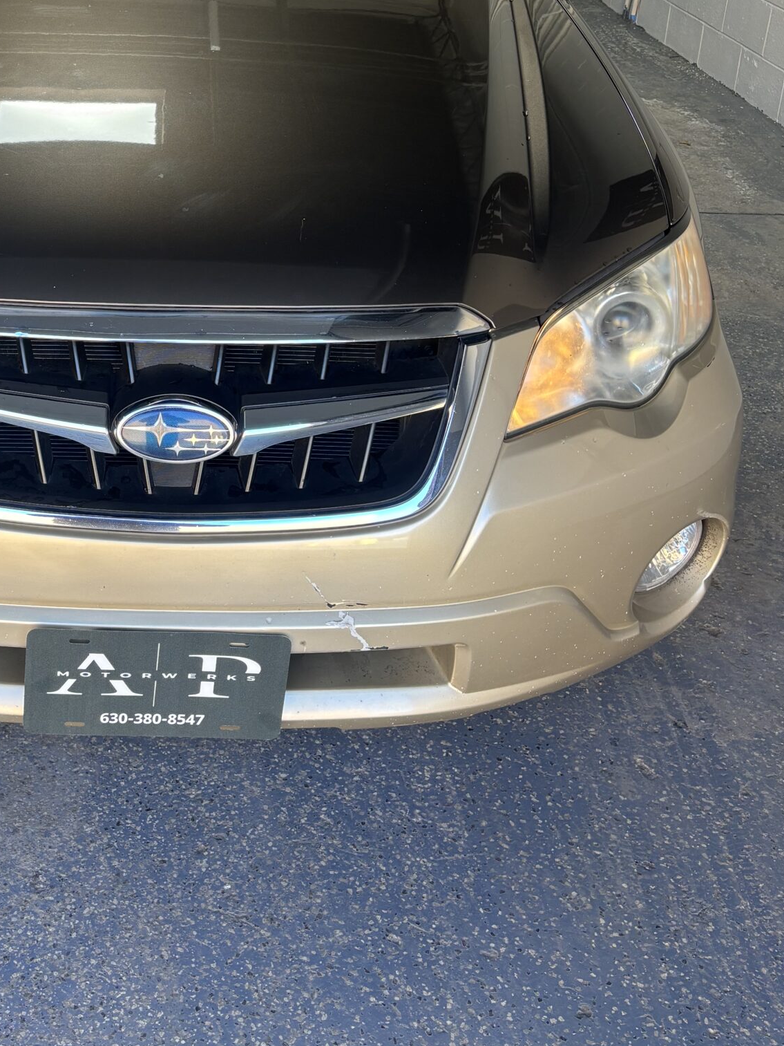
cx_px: 146
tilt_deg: -20.8
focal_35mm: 44
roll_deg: -2.6
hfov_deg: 31.9
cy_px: 196
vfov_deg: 41.0
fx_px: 1329
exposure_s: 1/120
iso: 50
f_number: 1.6
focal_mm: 5.96
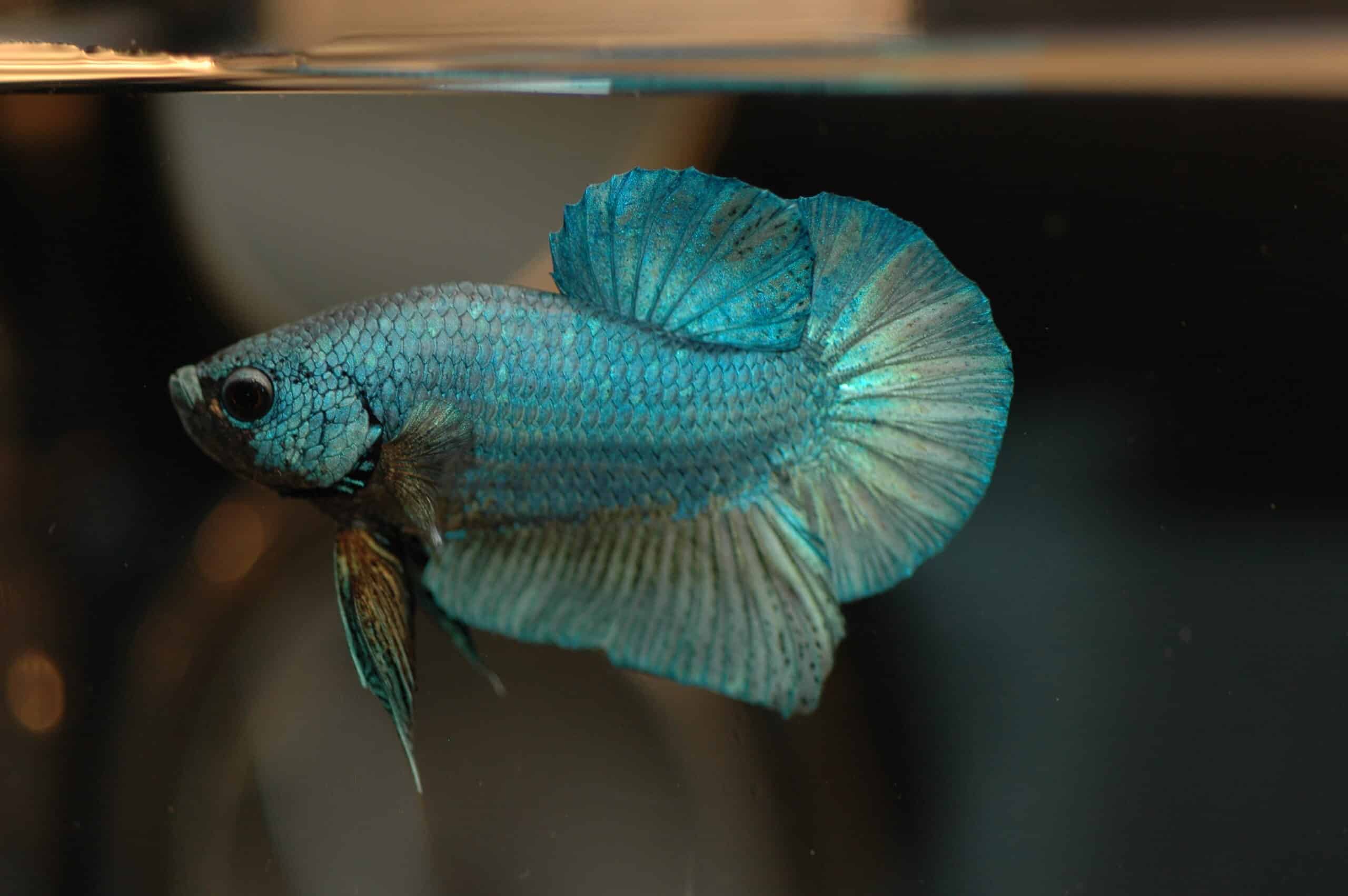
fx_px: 3367
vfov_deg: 15.2
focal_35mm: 90
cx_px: 674
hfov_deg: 22.6
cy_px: 448
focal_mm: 60
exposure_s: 1/60
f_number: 3.8
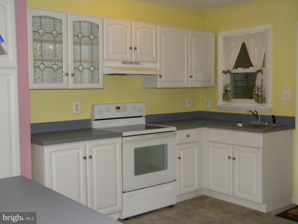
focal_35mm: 41
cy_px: 112
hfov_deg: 45.8
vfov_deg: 35.1
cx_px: 149
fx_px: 353
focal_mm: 7.3
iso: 400
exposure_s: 1/30
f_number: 3.8
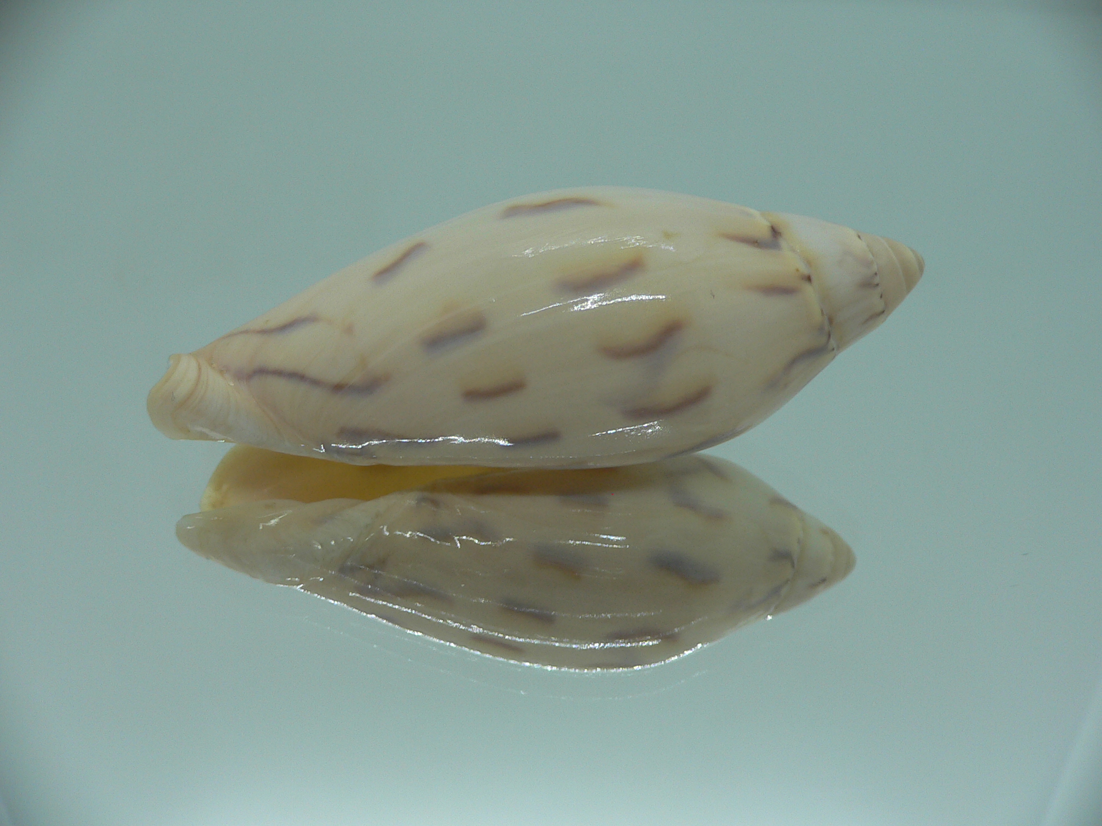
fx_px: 1114
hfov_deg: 52.6
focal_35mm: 35
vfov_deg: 40.7
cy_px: 413
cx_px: 551
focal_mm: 4.6
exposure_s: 1/60
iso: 80
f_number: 2.8
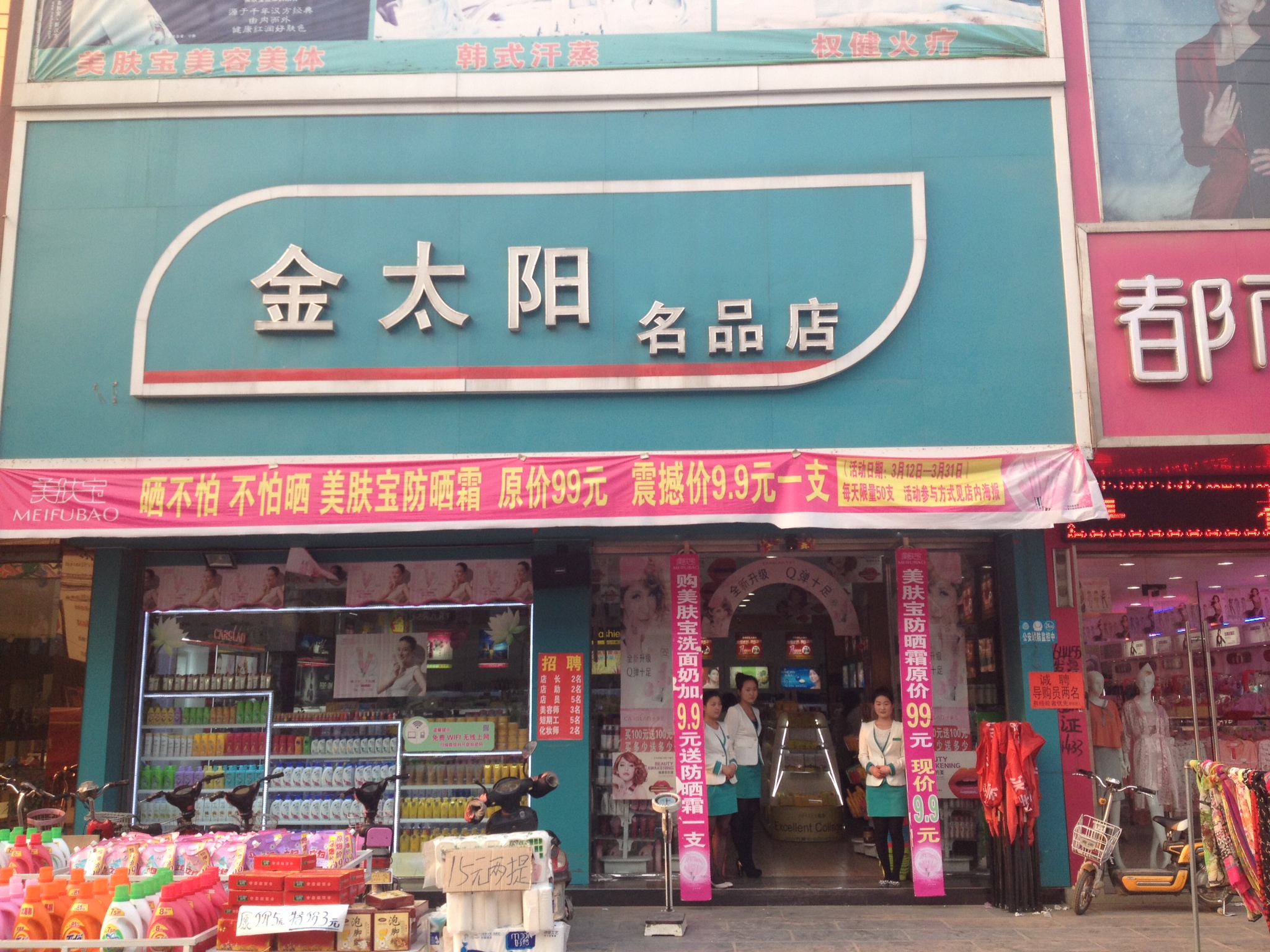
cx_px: 635
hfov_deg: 52.6
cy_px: 476
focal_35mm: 35
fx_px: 1284
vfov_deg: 40.7
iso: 50
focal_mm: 4.28
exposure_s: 1/190
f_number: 2.4
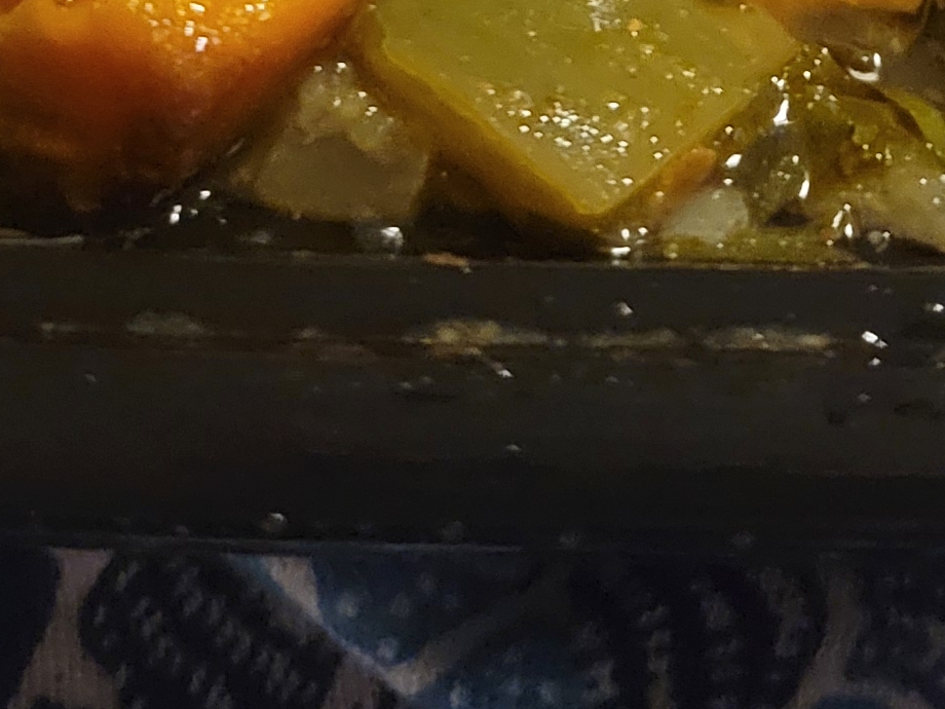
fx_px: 3112
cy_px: -636
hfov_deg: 17.0
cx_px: 862
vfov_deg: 11.8
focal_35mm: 114
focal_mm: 5.4
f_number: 1.8
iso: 800
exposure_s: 1/24
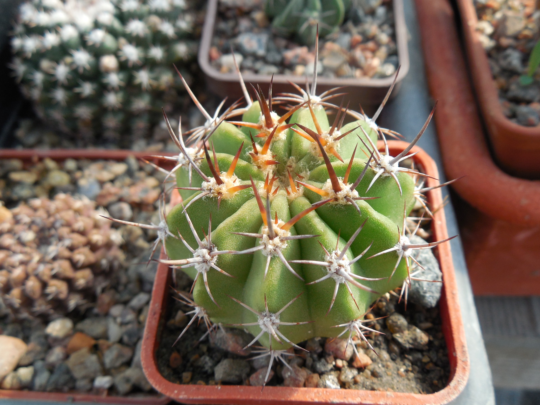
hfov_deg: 58.4
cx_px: 270
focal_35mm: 31
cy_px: 202
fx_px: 484
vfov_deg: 45.4
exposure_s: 1/200
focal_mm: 5.6
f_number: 3.6
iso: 125
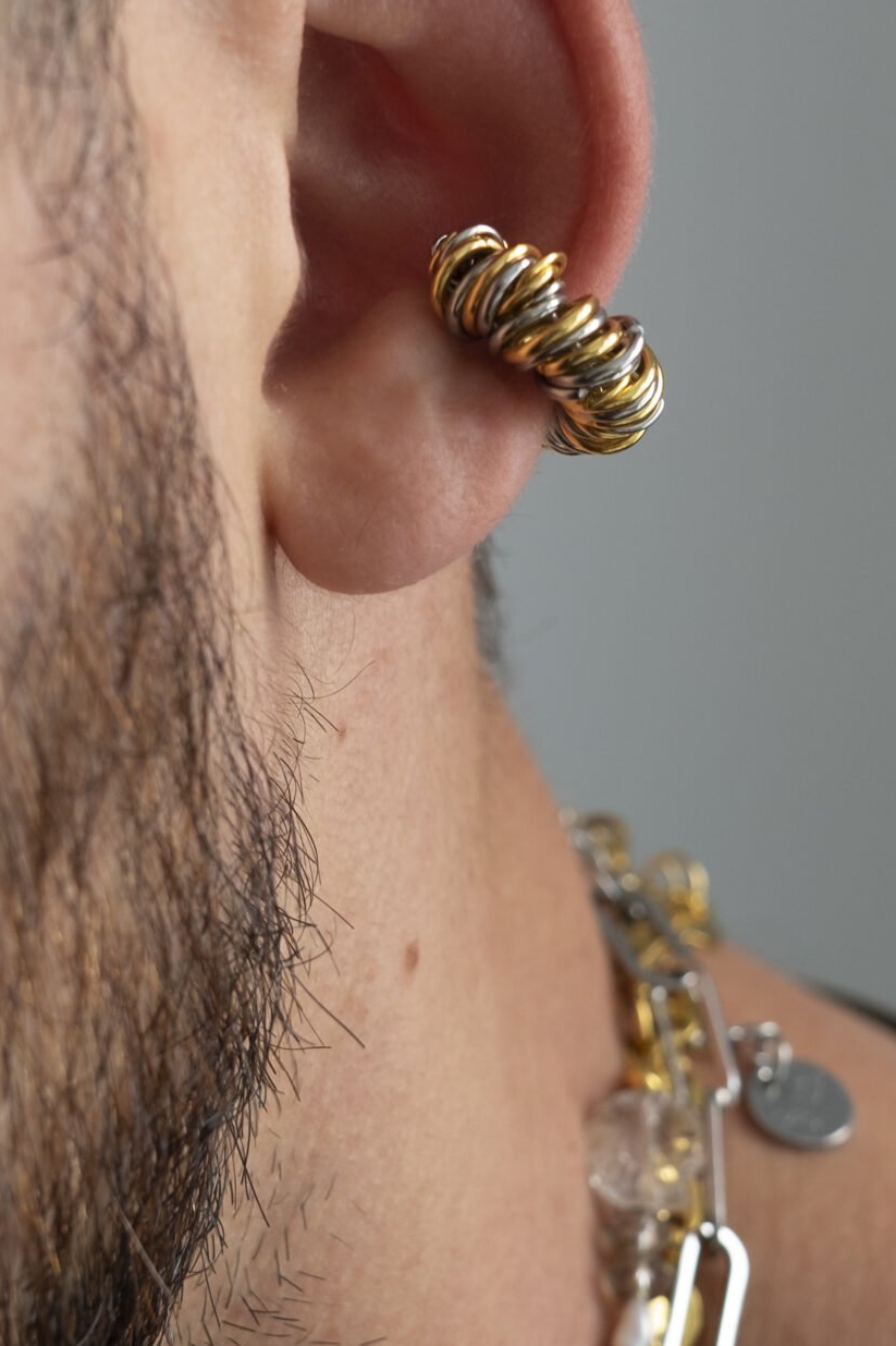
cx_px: 422
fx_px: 3174
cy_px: 729
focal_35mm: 85
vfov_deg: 23.9
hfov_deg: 16.1
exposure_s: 1/170
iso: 200
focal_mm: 27
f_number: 4.5
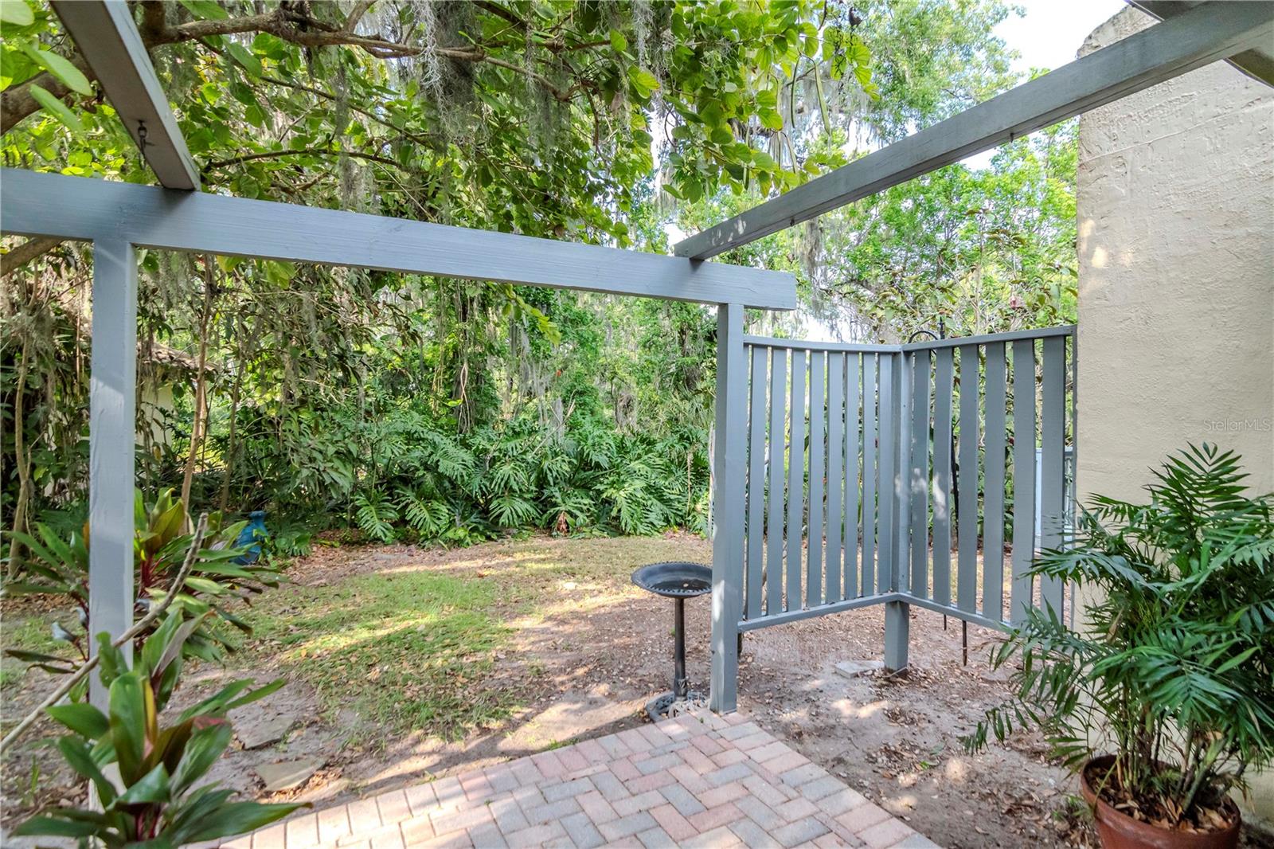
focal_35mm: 16
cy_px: 424
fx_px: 584
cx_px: 637
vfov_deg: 72.0
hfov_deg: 95.0
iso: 800
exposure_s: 1/500
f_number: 5
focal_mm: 11
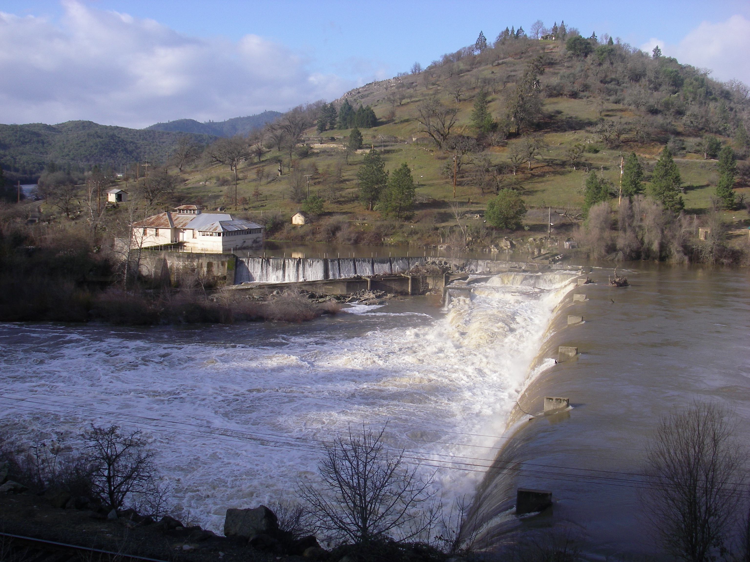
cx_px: 375
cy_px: 281
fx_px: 823
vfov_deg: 37.7
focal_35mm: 38
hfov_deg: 49.0
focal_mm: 6.3
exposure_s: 1/200
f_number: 6.6
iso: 64
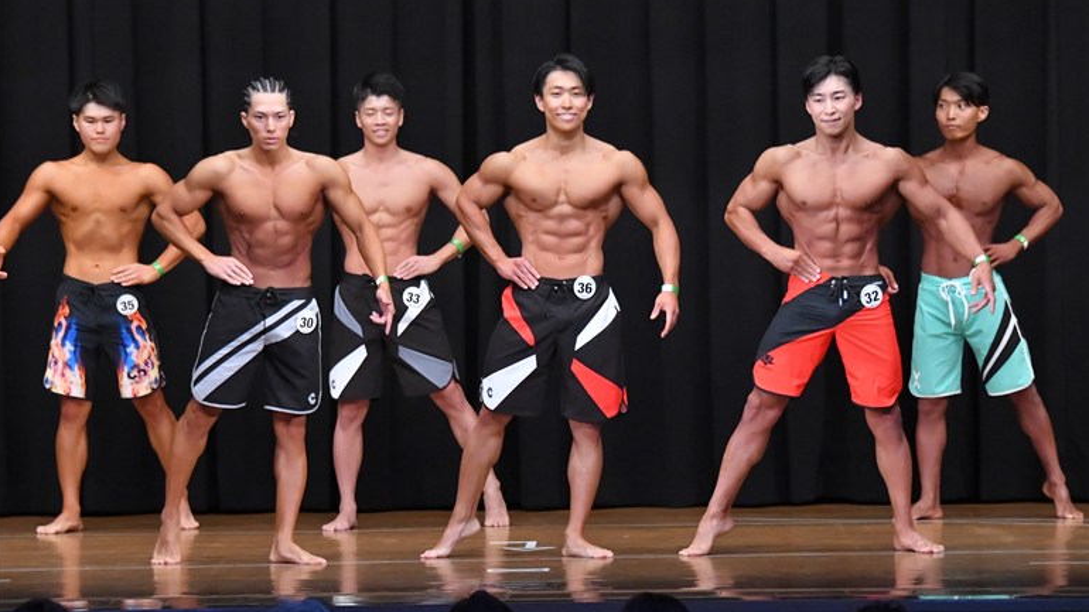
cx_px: 544
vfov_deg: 6.2
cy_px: 335
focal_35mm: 197
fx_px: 5688
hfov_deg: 10.9
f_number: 5.6
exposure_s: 1/400
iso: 8000
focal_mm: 125
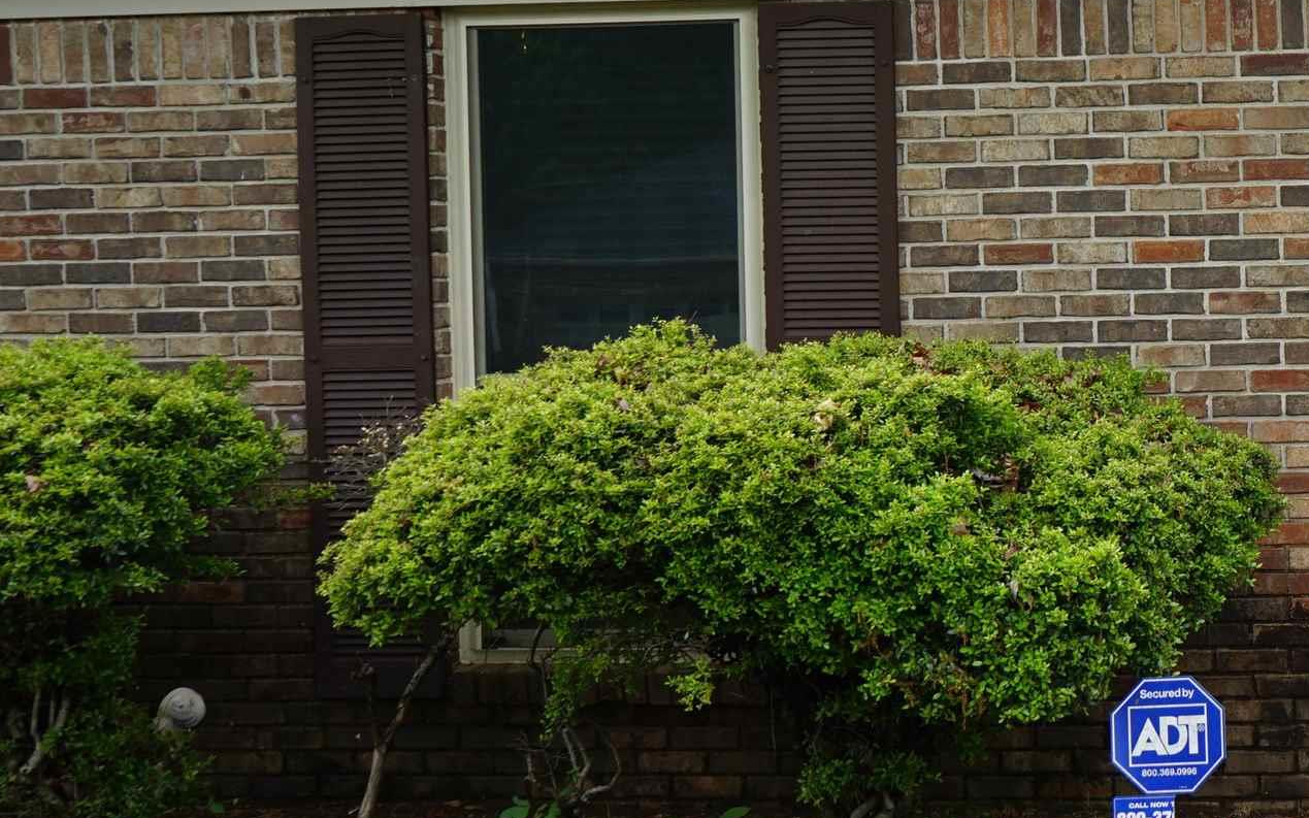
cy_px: 370
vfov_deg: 17.6
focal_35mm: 74
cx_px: 1386
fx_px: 2640
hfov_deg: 26.0
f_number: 8
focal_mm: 30
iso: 100
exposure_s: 1/80
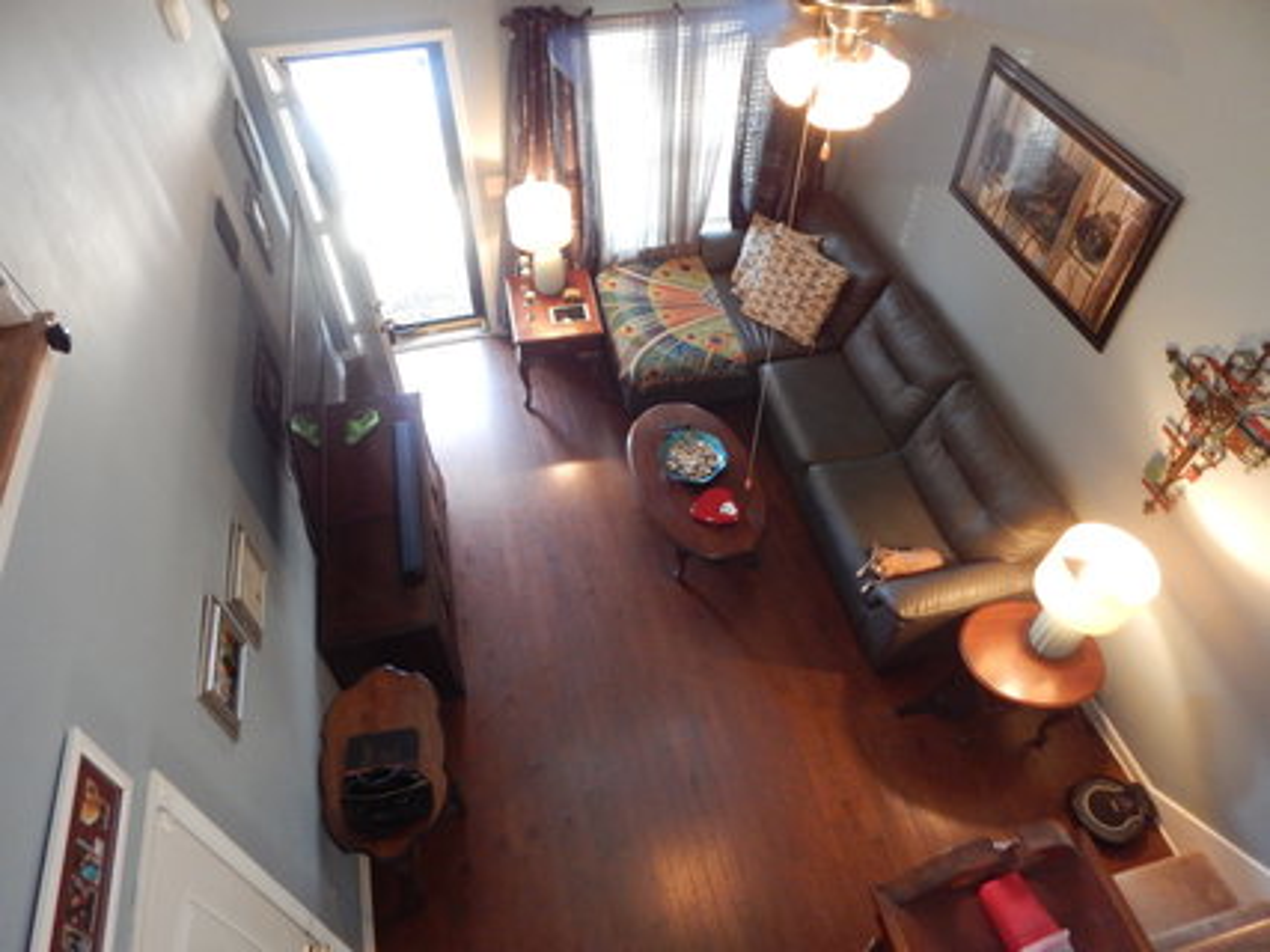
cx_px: 635
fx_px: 807
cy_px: 476
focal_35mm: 22
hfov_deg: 76.4
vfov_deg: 61.1
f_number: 3
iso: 400
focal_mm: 4
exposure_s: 1/20
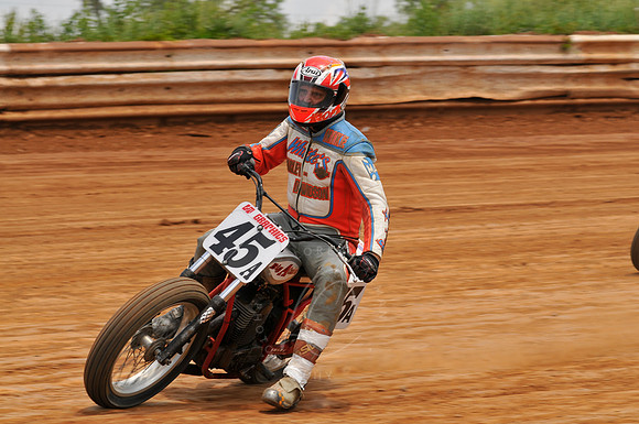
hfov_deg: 11.0
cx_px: 320
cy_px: 212
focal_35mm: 188
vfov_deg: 7.3
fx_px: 3323
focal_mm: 125
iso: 200
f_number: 9
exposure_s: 1/400
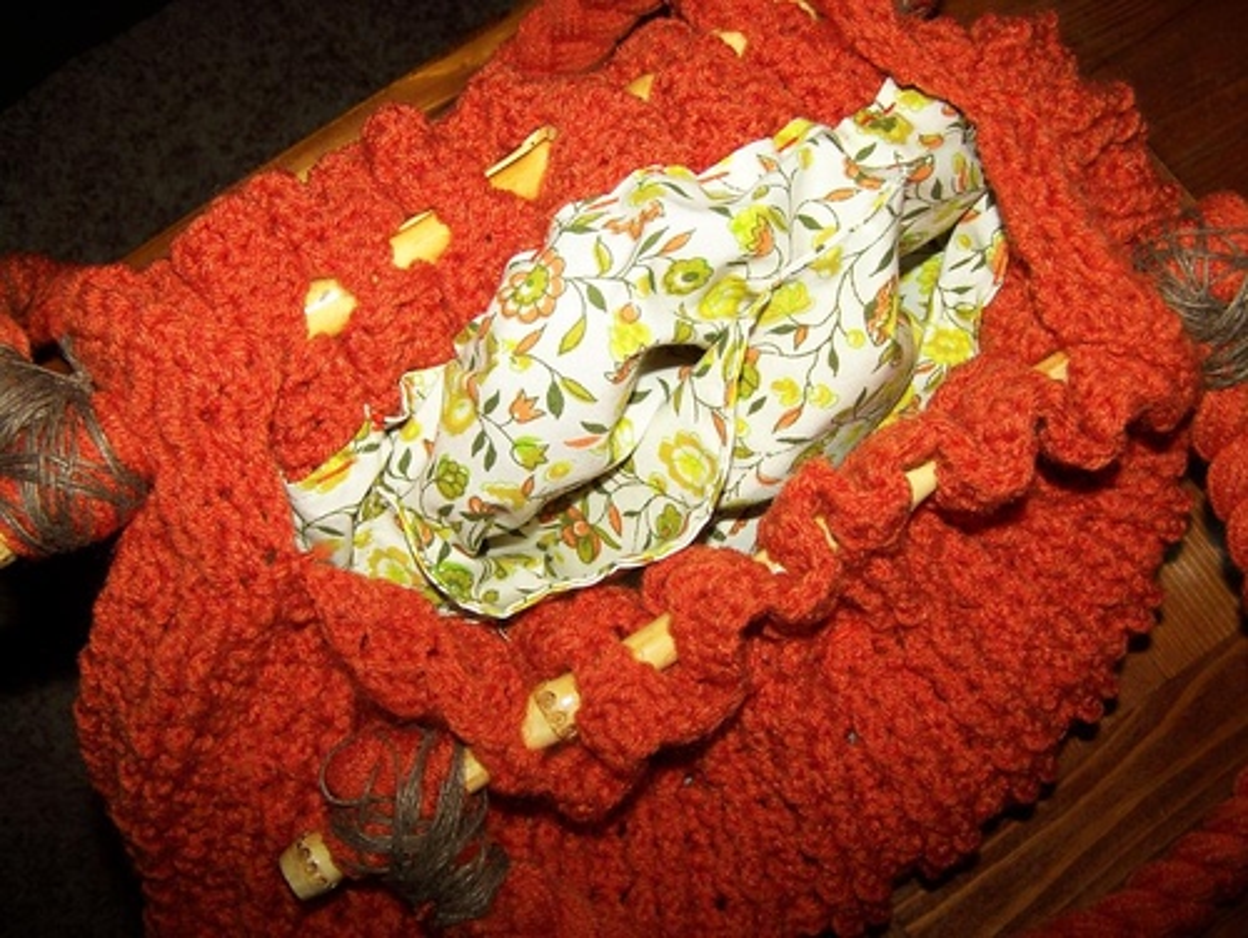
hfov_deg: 48.9
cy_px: 469
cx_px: 624
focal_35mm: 38
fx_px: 1371
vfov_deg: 37.8
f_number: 2.8
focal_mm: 6.3
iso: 80
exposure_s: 1/60
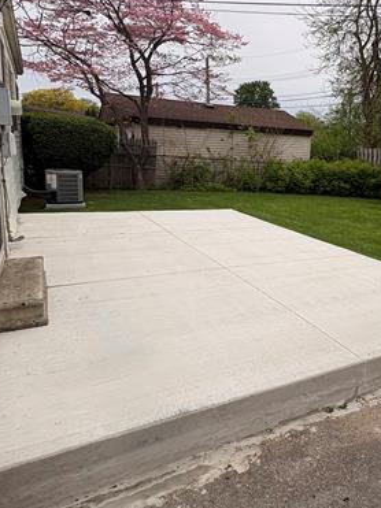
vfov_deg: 61.5
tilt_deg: -10.2
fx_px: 426
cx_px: 307
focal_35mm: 29
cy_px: 222
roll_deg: -2.8
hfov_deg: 45.6
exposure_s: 1/99
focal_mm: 2.22
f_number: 2.2
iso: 50
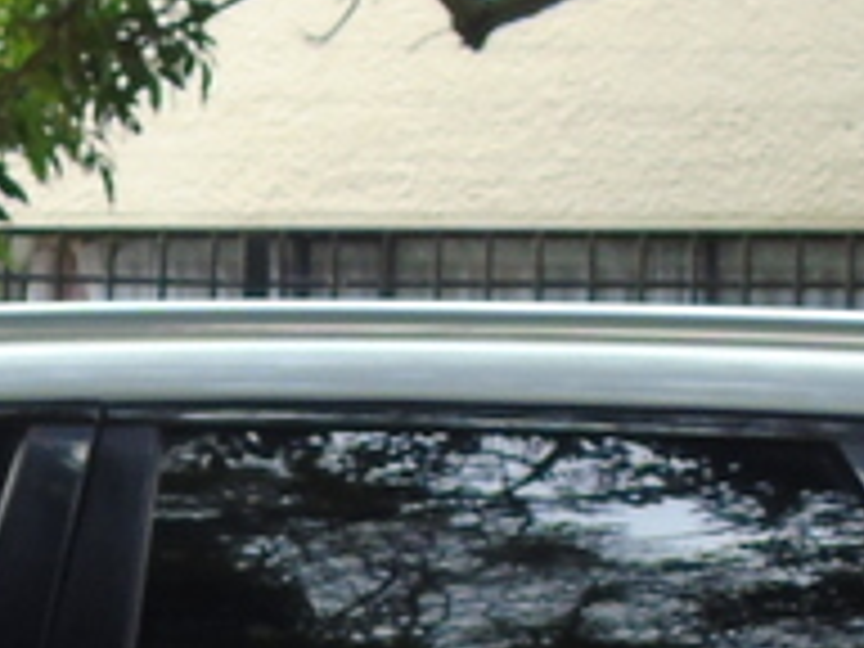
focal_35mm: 212
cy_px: 1233
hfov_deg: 9.2
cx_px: -158
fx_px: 5291
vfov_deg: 6.8
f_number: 3.8
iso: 80
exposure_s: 1/50
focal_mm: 6.1
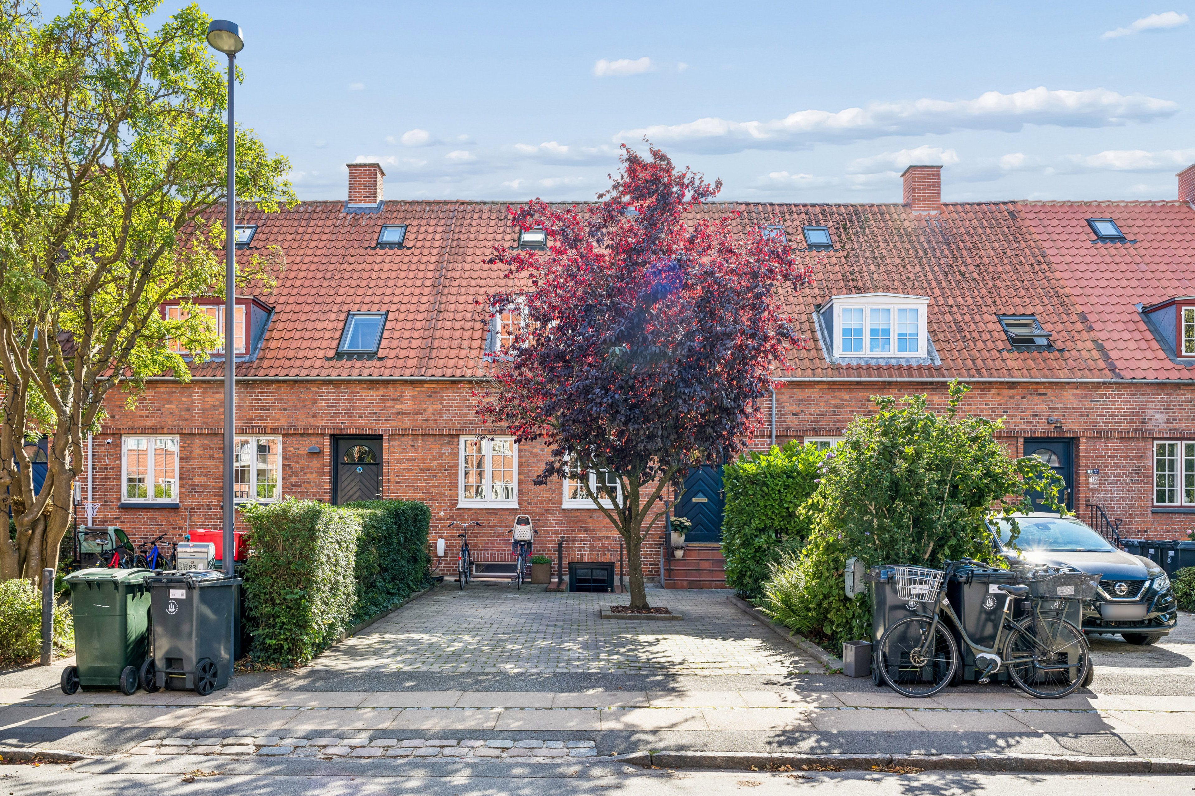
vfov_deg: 45.0
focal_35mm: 29
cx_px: 598
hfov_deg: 63.7
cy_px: 398
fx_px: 963
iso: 160
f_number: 9
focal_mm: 29
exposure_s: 1/125
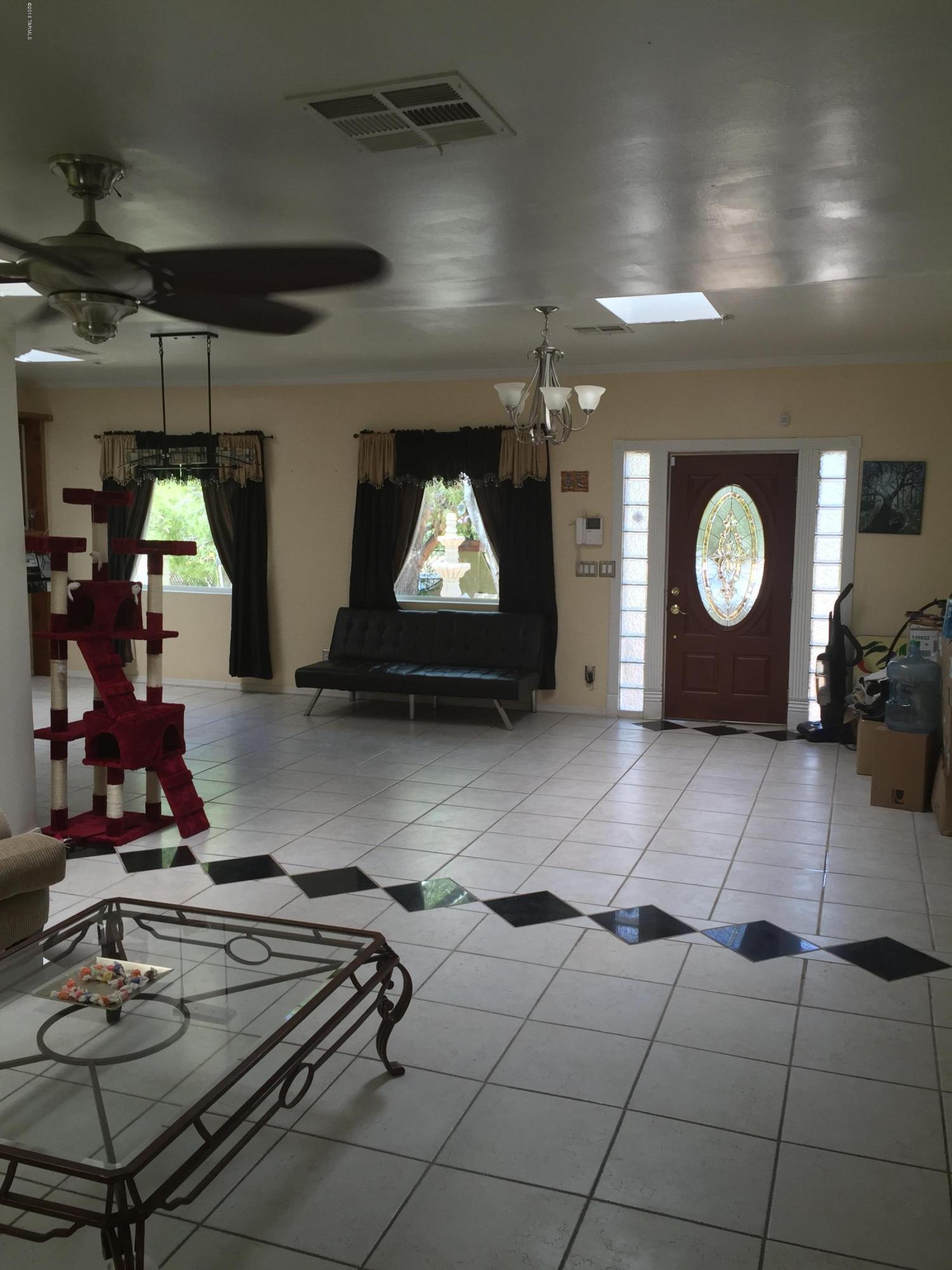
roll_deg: -0.8
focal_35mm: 29
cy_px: 635
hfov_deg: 48.2
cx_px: 476
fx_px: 1063
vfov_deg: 61.7
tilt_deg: -7.1
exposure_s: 1/60
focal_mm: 4.15
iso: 32
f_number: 2.2
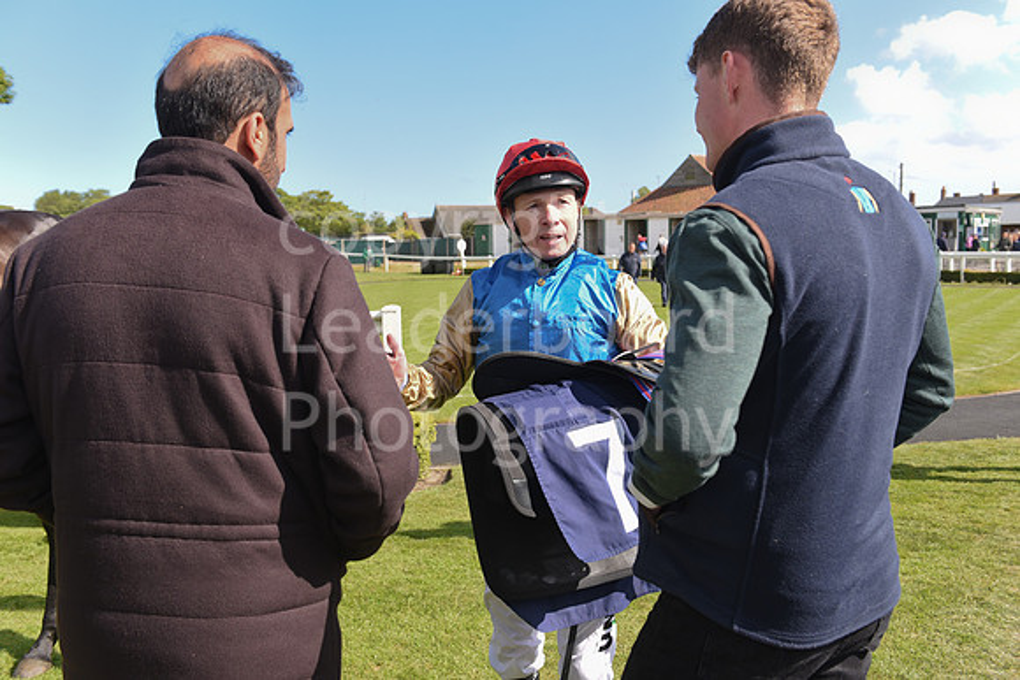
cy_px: 340
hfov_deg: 55.8
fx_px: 964
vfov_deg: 38.9
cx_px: 510
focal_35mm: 34
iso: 400
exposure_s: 1/640
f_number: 5.6
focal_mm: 34
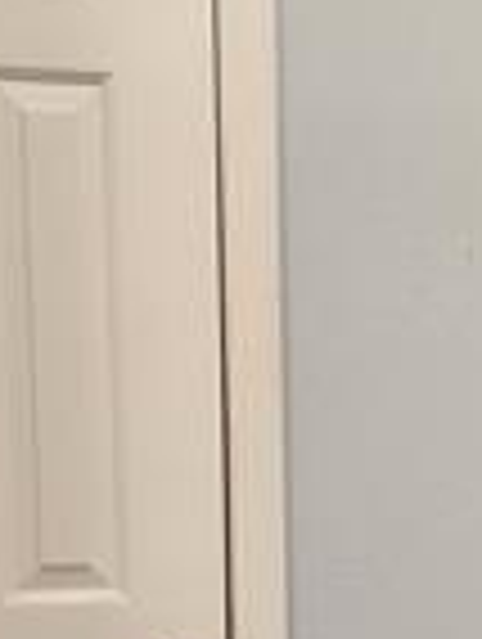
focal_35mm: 124
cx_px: 869
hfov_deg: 11.2
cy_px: 698
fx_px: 2295
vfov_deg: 15.5
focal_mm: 6.4
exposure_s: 1/120
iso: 320
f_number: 1.8
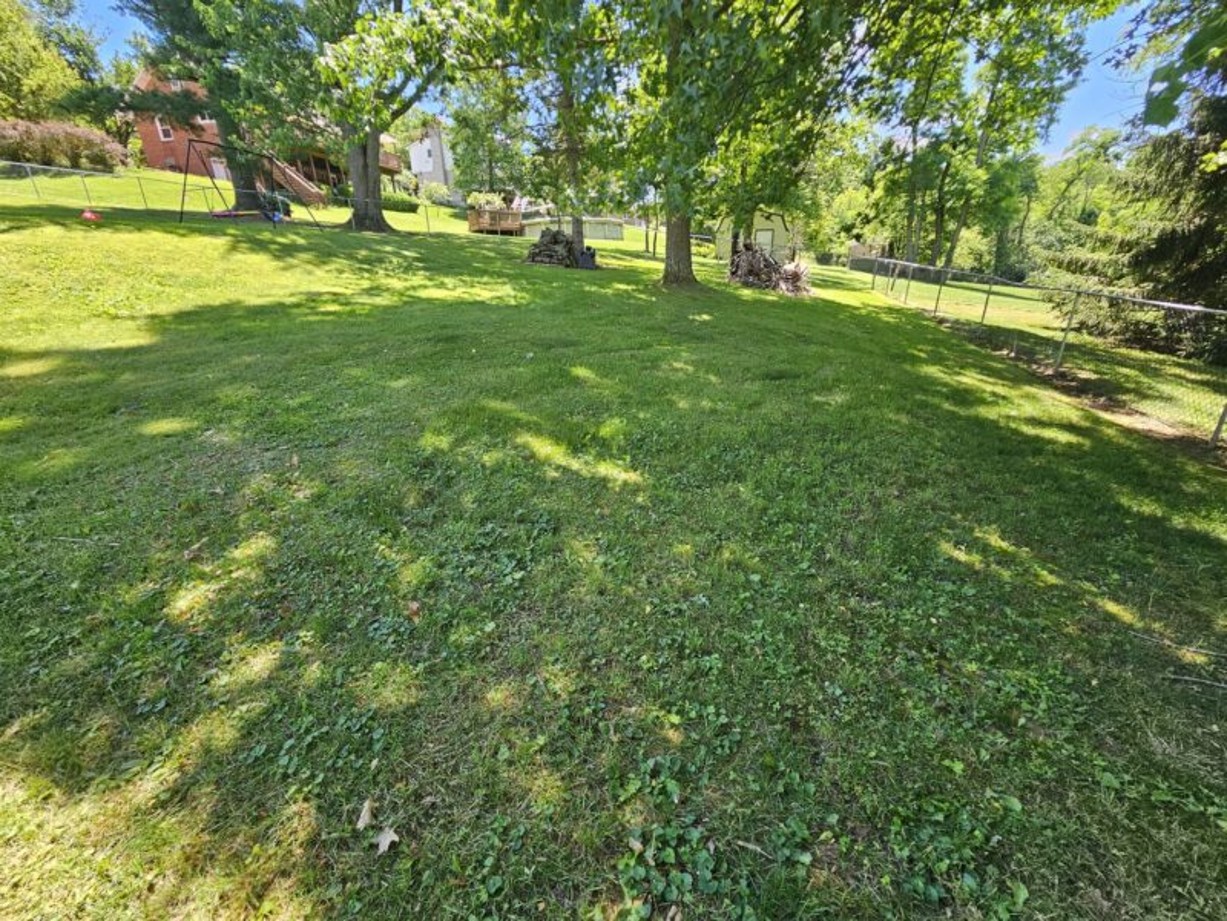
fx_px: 461
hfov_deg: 106.2
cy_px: 460
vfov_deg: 89.9
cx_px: 614
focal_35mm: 13
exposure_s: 1/190
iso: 50
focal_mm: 2.2
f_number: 2.2
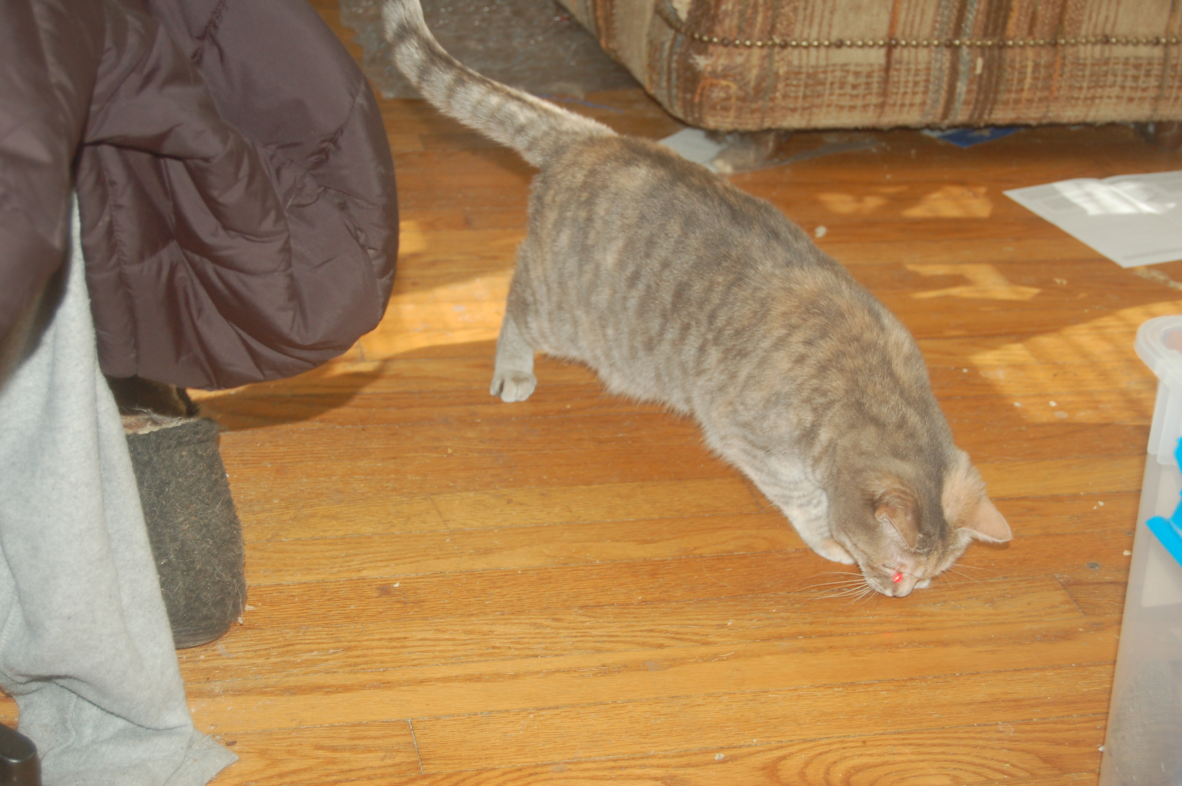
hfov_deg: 33.4
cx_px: 591
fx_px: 1968
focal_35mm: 60
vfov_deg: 22.6
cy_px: 393
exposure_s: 1/60
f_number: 5
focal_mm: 40
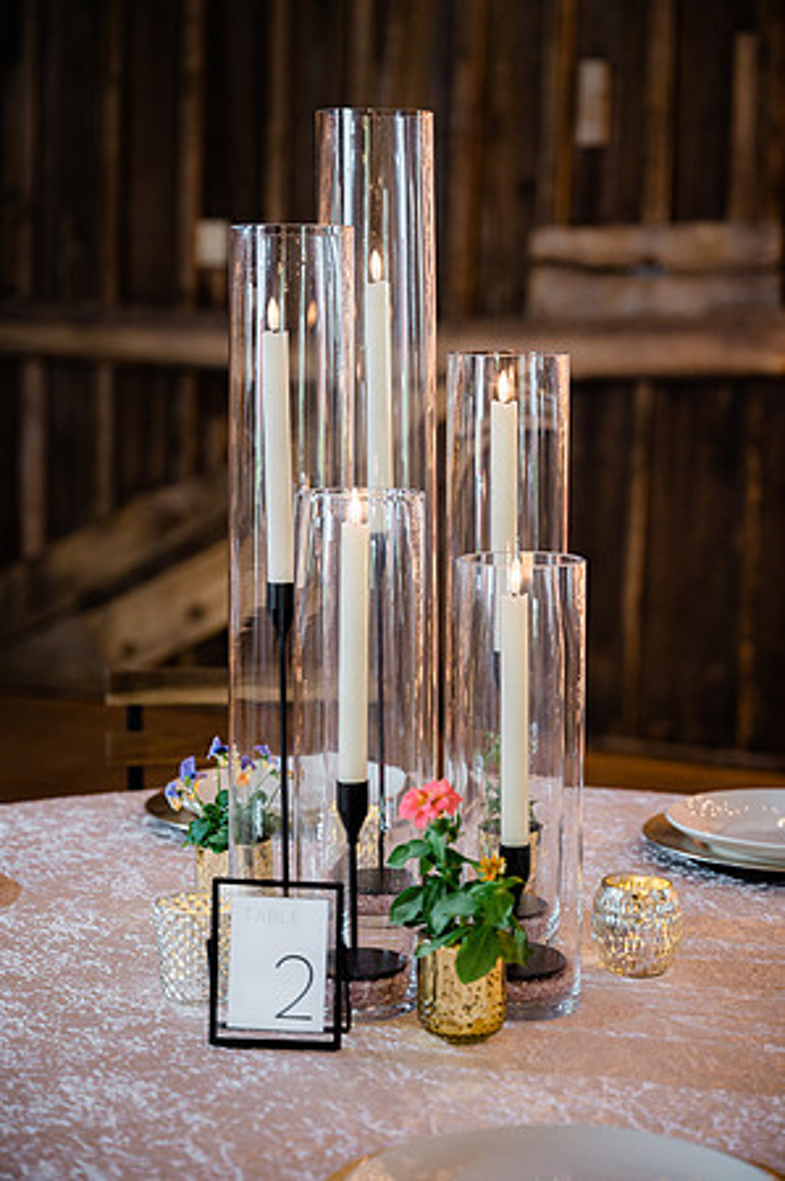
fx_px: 2295
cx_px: 392
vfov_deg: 28.9
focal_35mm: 70
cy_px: 590
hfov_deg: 19.4
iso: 500
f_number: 3.5
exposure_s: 1/200
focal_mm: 70
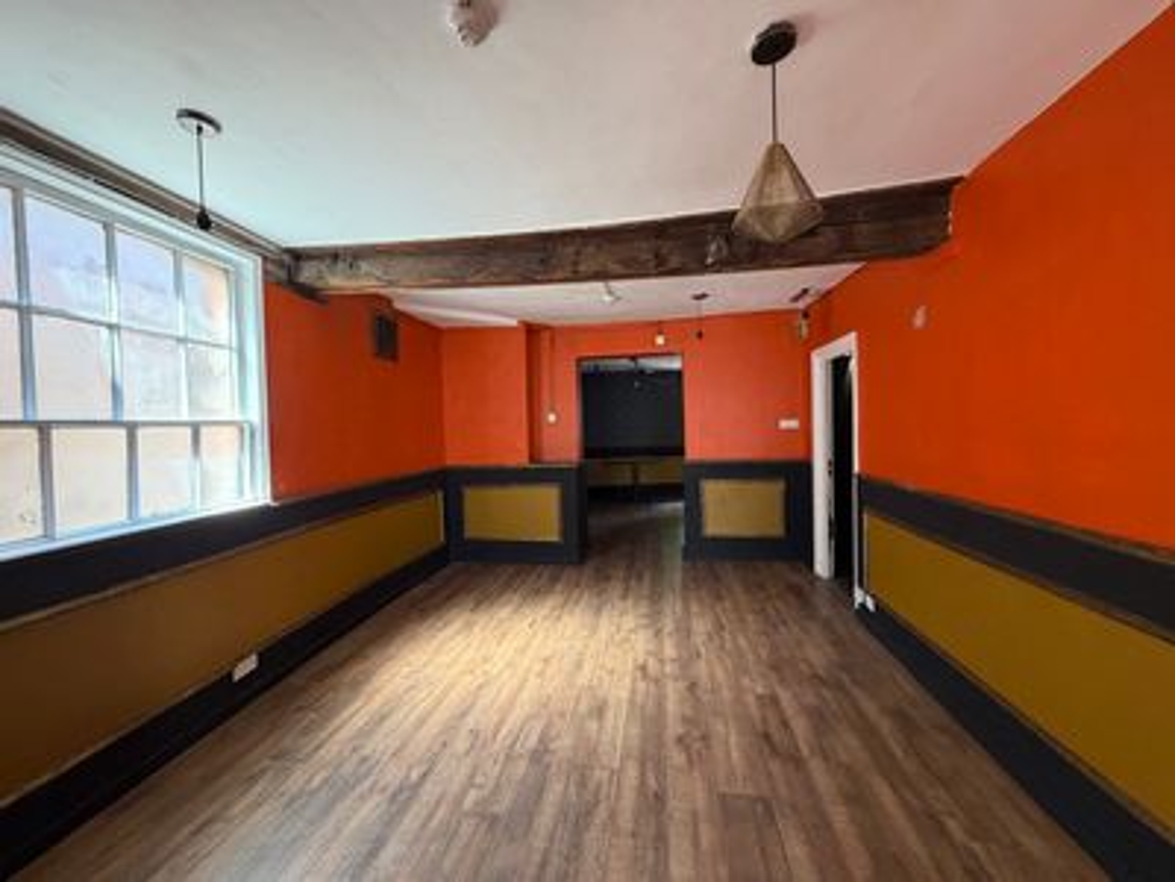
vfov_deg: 85.7
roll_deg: +1.9
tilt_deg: -1.2
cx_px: 588
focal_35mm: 14
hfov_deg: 102.1
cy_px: 441
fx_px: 475
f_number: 2.2
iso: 320
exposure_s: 1/81
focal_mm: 2.22
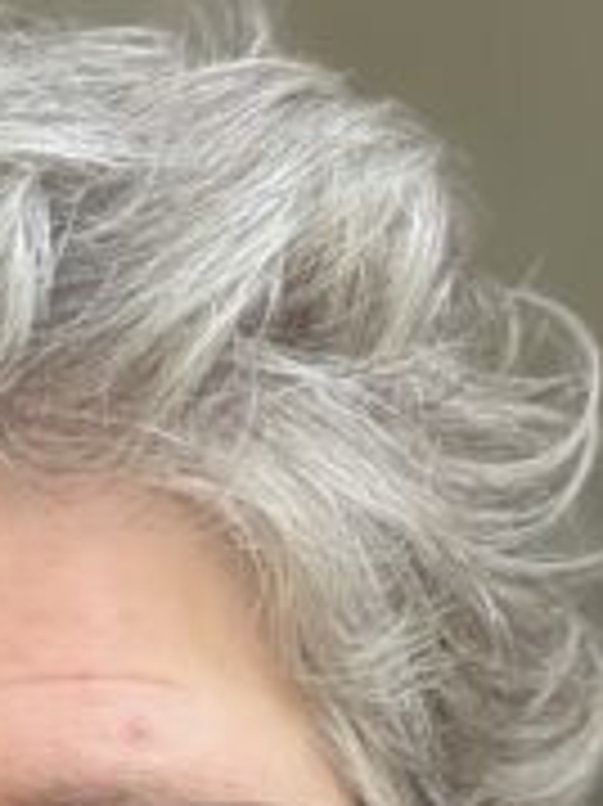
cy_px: 932
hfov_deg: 16.7
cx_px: -27
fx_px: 2000
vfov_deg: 21.4
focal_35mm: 86
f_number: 1.9
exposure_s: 1/60
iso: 250
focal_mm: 2.71
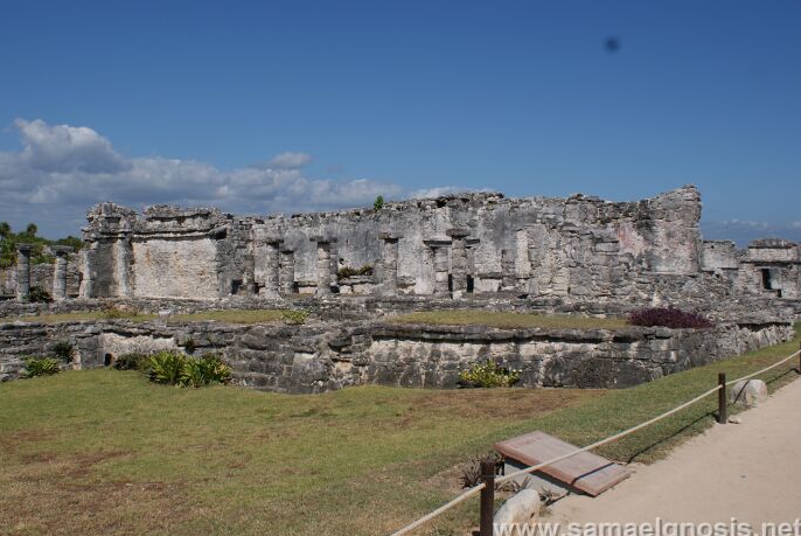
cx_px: 337
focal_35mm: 35
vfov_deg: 37.9
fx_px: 780
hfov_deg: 54.1
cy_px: 234
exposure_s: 1/400
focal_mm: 20
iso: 100
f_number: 10
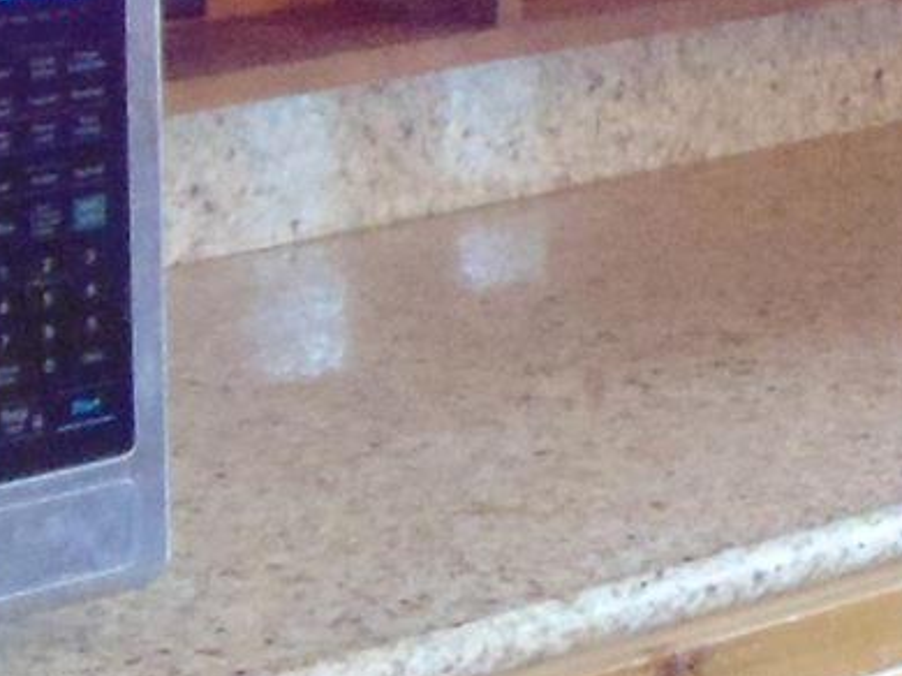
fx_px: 5130
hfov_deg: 10.0
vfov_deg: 7.5
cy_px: -162
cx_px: 897
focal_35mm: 197
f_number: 3
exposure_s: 1/30
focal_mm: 4.5
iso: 400
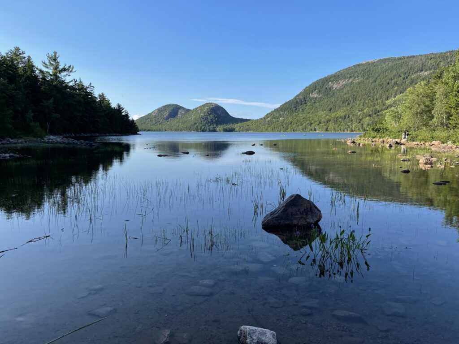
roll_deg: -0.2
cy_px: 172
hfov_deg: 67.3
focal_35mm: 26
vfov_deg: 53.1
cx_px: 230
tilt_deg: -7.3
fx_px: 345
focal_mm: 5.1
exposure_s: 1/2123
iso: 32
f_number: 1.6
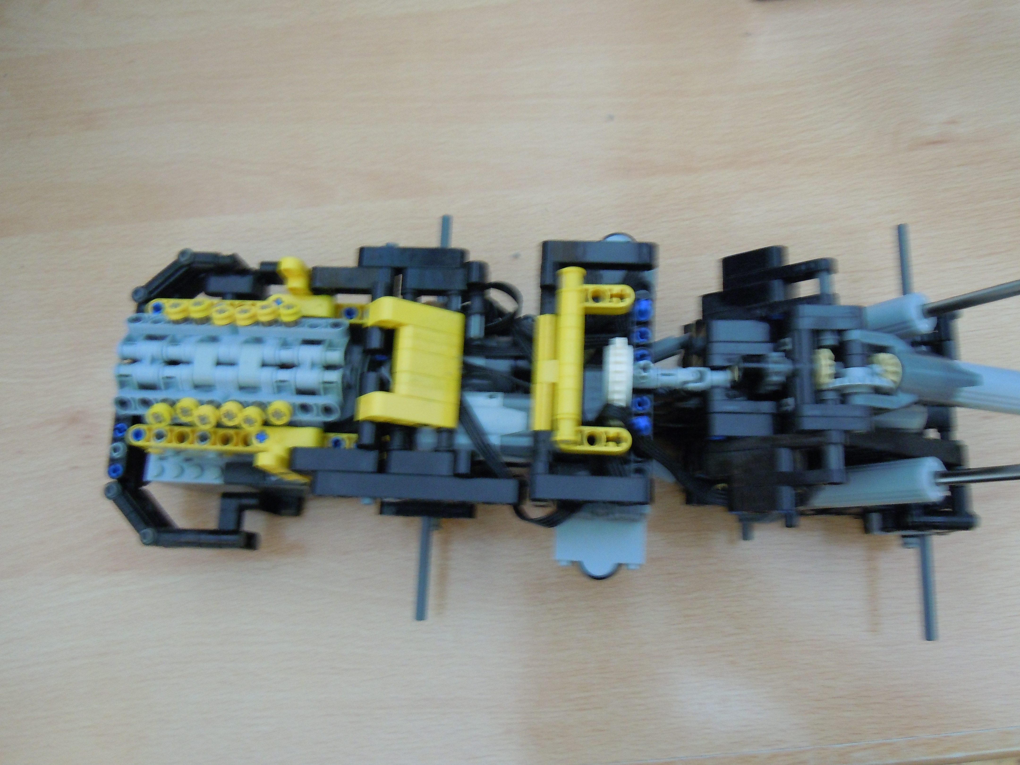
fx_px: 884
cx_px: 510
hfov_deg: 60.0
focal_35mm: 30
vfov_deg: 46.8
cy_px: 382
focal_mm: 5.4
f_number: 3.5
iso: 400
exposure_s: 1/3
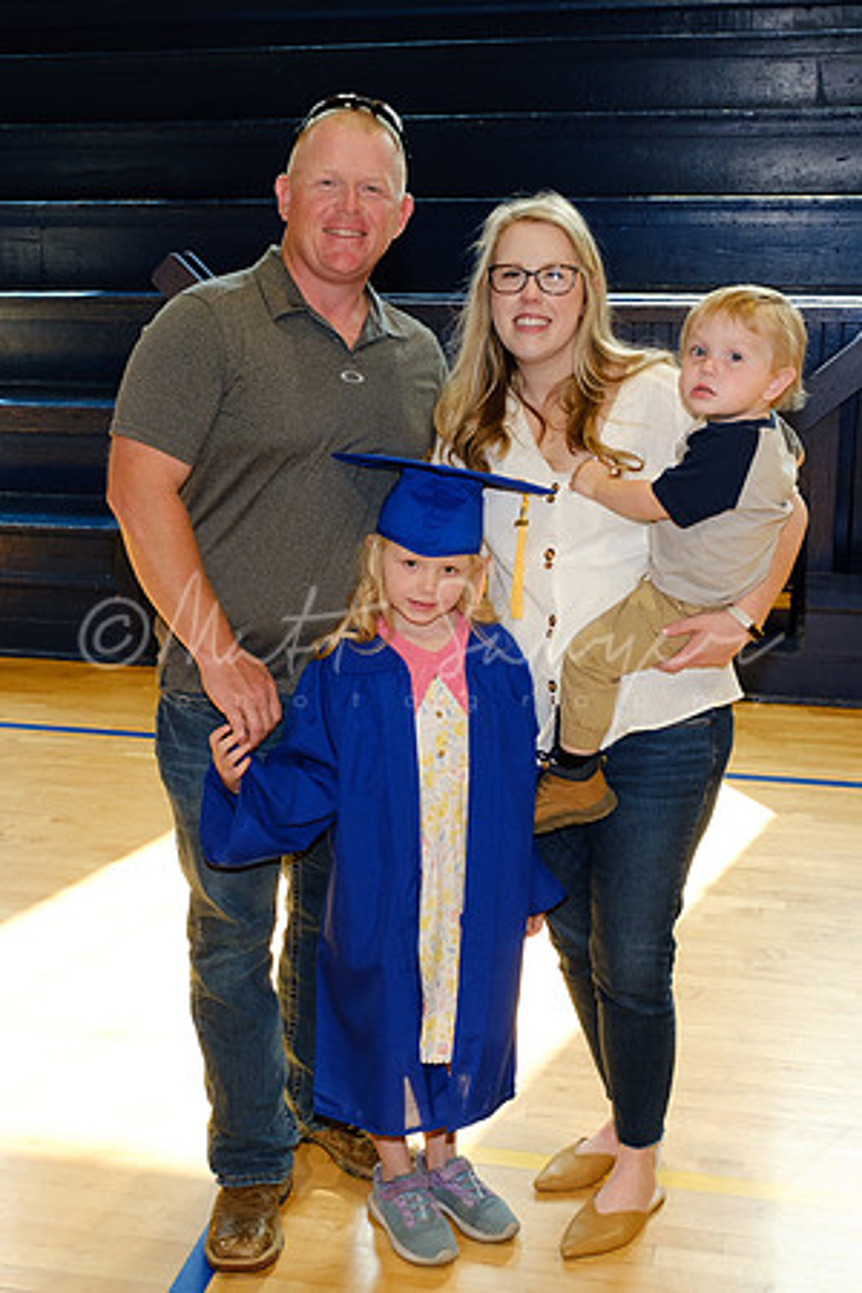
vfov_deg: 41.1
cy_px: 646
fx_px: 1724
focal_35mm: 48
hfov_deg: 28.0
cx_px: 331
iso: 800
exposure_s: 1/125
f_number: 5
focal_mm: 21.3
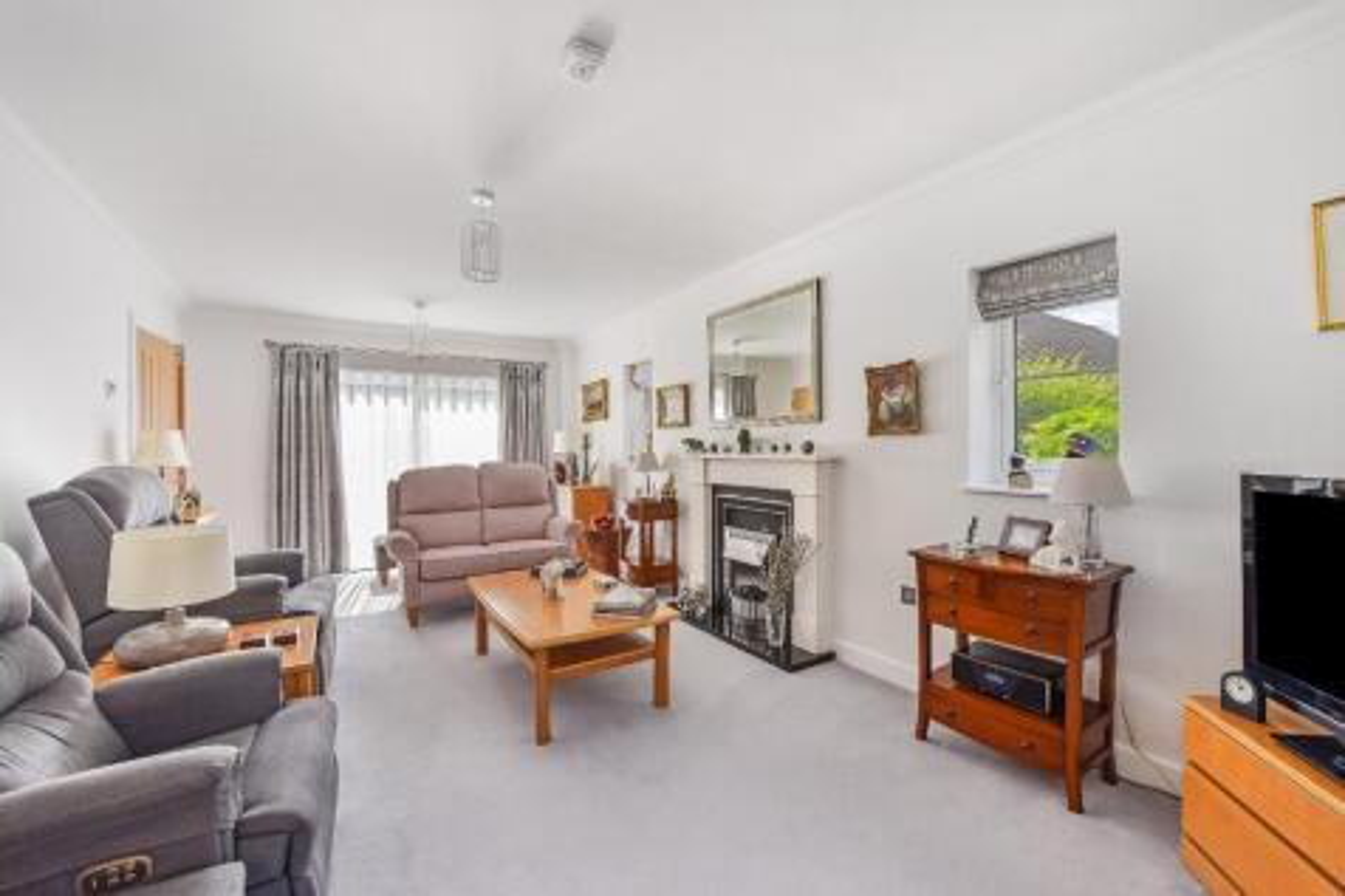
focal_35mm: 14
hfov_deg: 104.3
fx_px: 523
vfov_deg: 81.2
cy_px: 448
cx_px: 672
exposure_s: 1/15
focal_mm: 14
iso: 640
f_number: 9
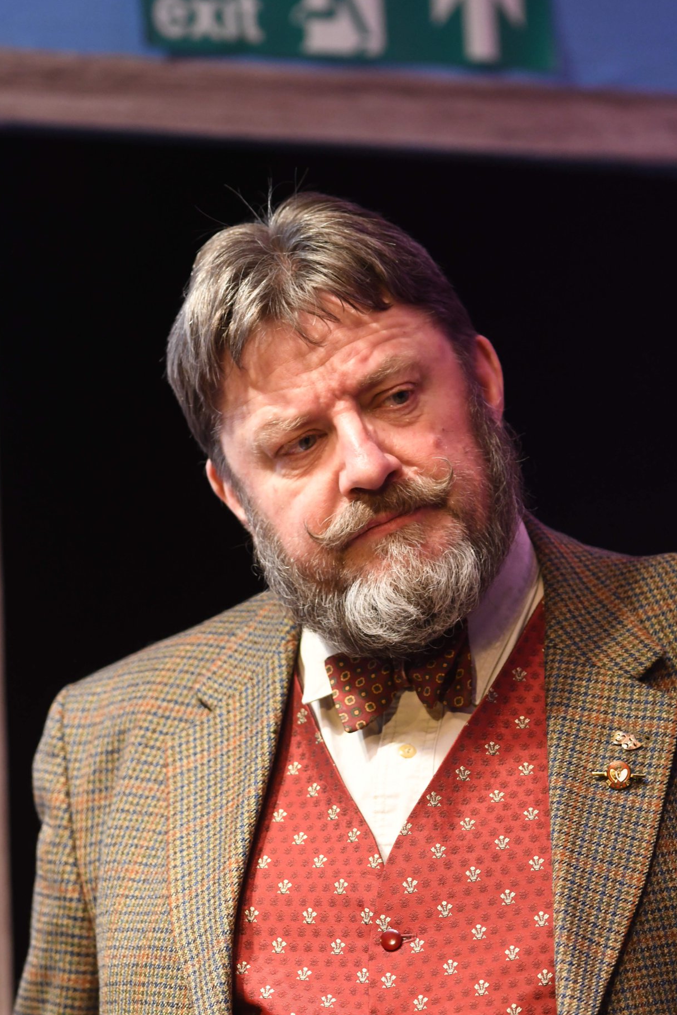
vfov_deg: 4.1
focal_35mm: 506
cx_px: 331
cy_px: 542
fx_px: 14272
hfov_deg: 2.7
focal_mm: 300
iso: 2000
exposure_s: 1/125
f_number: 3.2
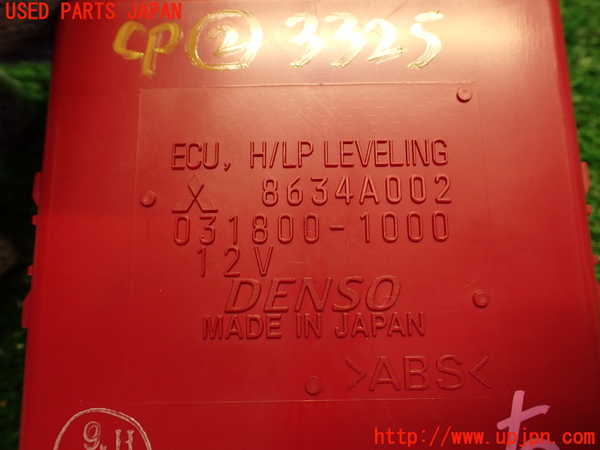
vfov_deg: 44.2
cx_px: 300
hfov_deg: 56.8
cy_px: 225
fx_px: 555
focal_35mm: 32
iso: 200
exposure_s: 1/40
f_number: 2.4
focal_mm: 5.79
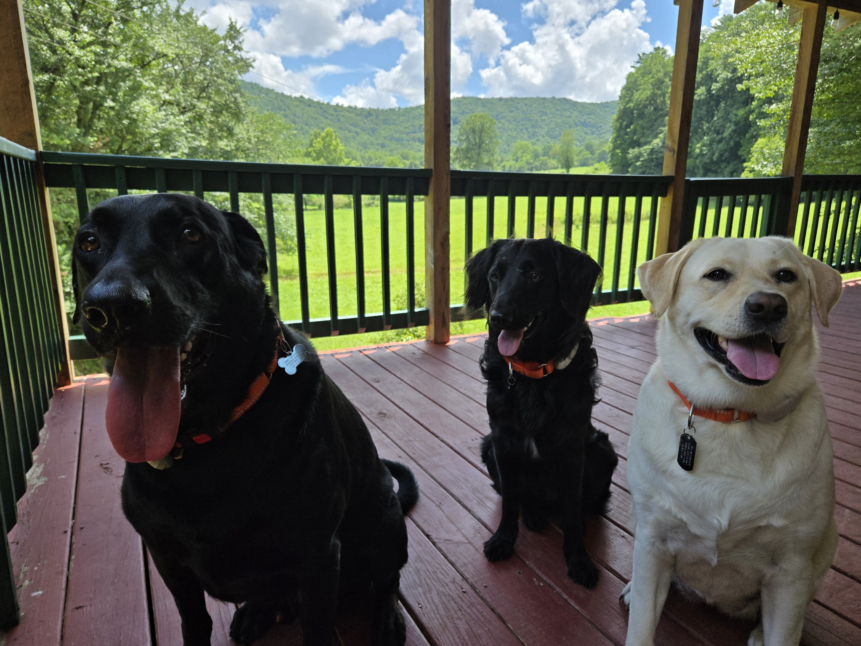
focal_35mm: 23
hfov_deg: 73.9
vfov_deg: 58.9
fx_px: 572
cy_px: 323
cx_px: 430
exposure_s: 1/2820
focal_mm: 5.4
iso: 80
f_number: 1.8
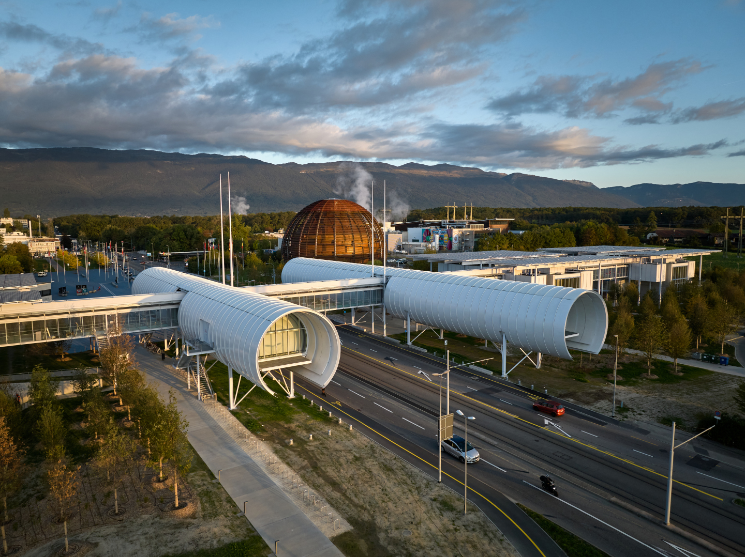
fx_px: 516
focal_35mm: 24
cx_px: 372
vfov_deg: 56.8
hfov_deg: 71.6
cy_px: 278
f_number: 3.5
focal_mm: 12.29
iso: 100
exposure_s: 1/400
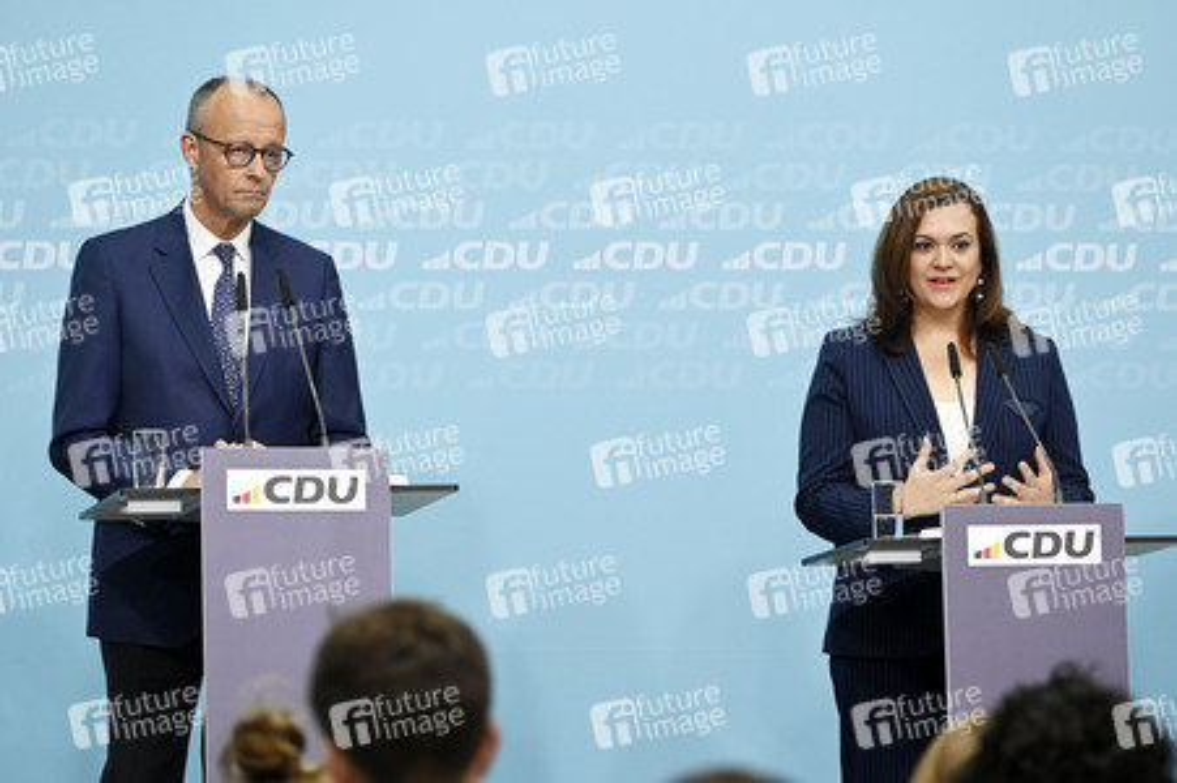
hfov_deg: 11.4
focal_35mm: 180
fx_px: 5881
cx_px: 588
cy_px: 392
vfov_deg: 7.6
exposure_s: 1/640
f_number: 5
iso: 4000
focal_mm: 180
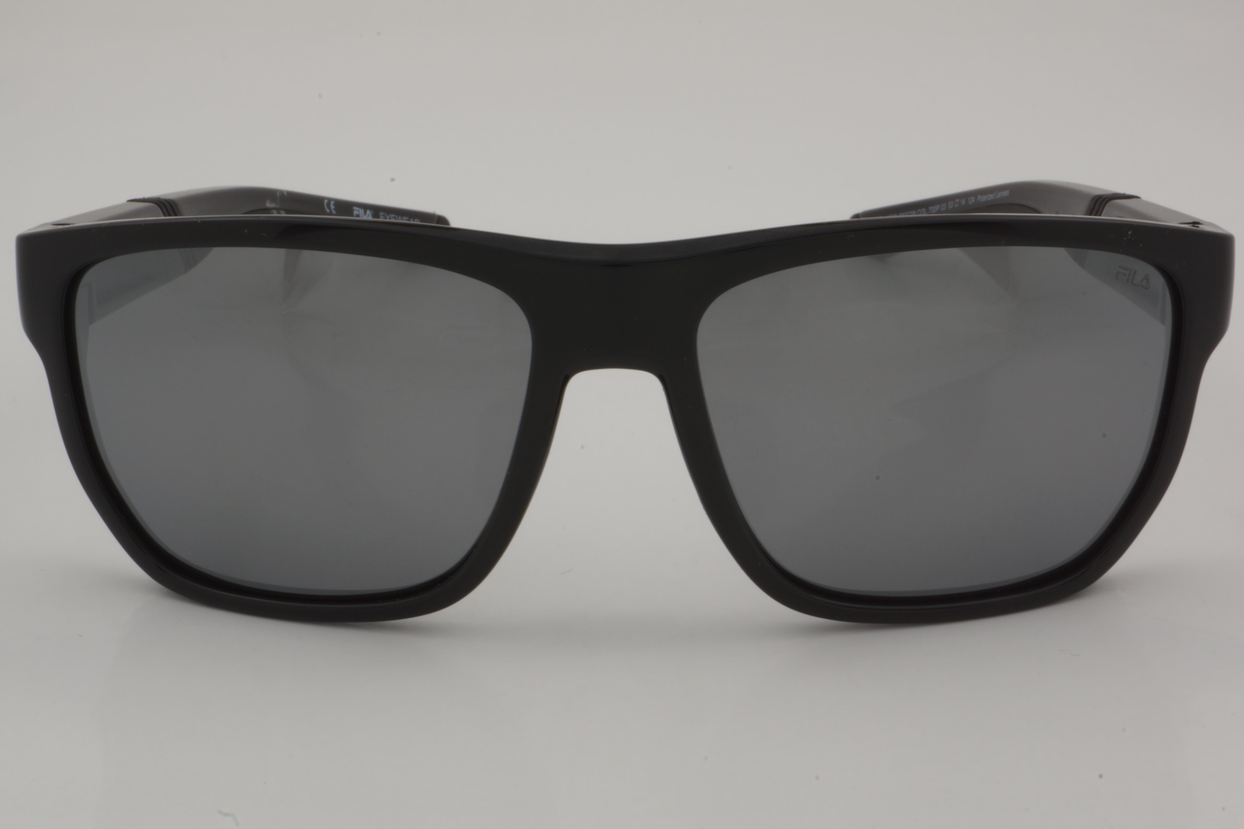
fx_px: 2332
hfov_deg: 29.9
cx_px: 622
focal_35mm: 68
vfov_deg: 20.2
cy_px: 414
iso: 100
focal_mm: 45
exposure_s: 1/3
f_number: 36
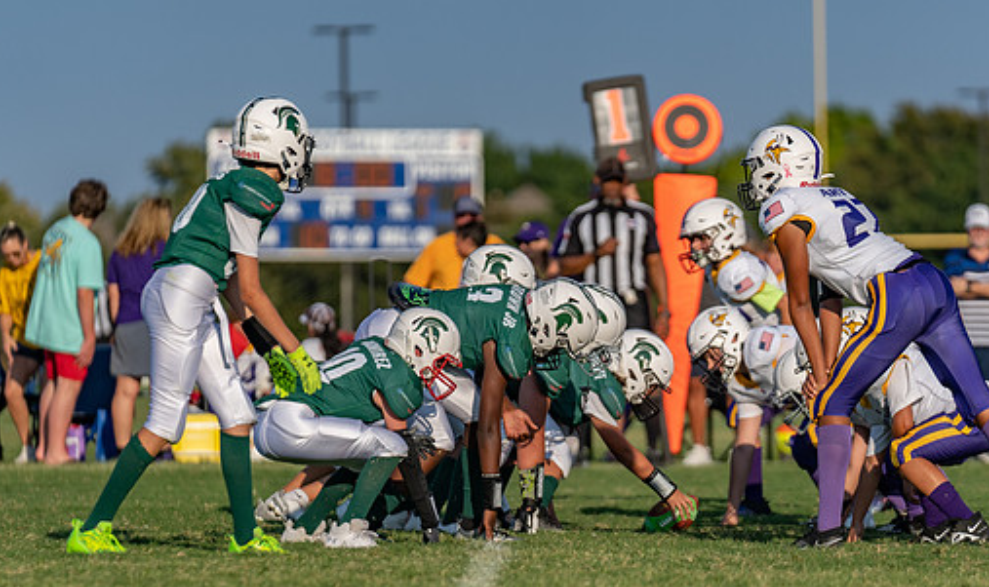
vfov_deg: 4.0
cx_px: 567
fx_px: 8479
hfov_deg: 6.7
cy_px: 368
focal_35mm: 319
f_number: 2.8
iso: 100
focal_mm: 200
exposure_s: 1/3200
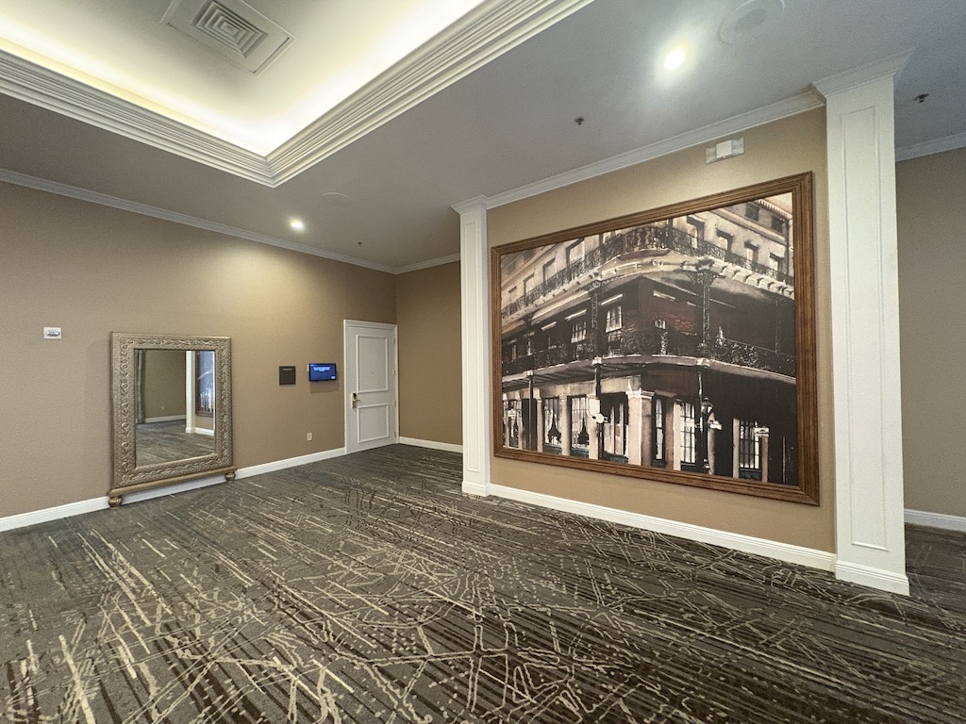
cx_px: 483
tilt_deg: +0.2
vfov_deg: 85.7
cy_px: 362
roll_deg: +0.9
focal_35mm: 14
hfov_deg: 102.1
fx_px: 391
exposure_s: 1/60
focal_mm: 2.22
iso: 640
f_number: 2.2
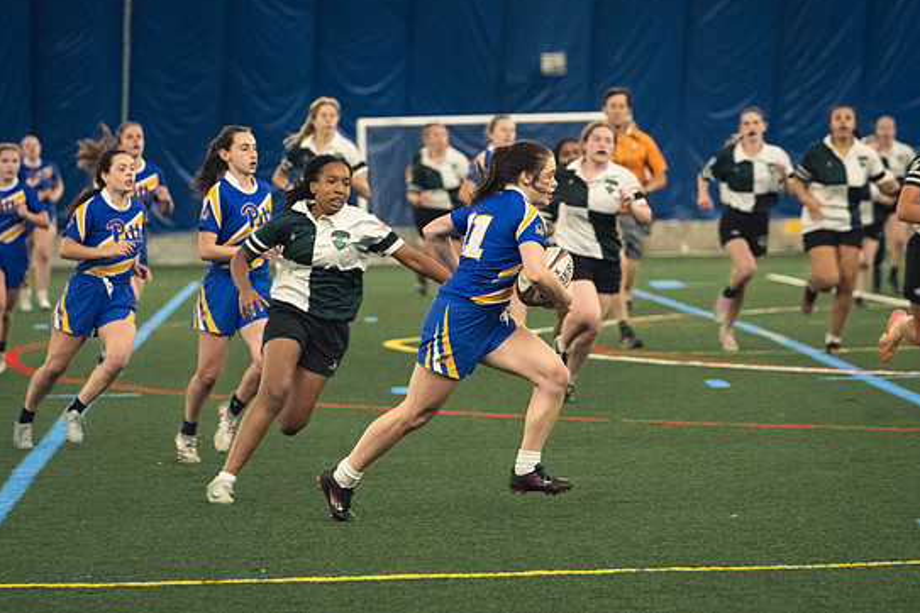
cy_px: 288
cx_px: 463
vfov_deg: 7.2
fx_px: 4906
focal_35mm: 192
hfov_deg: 10.7
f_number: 2.8
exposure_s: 1/500
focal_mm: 120
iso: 9000
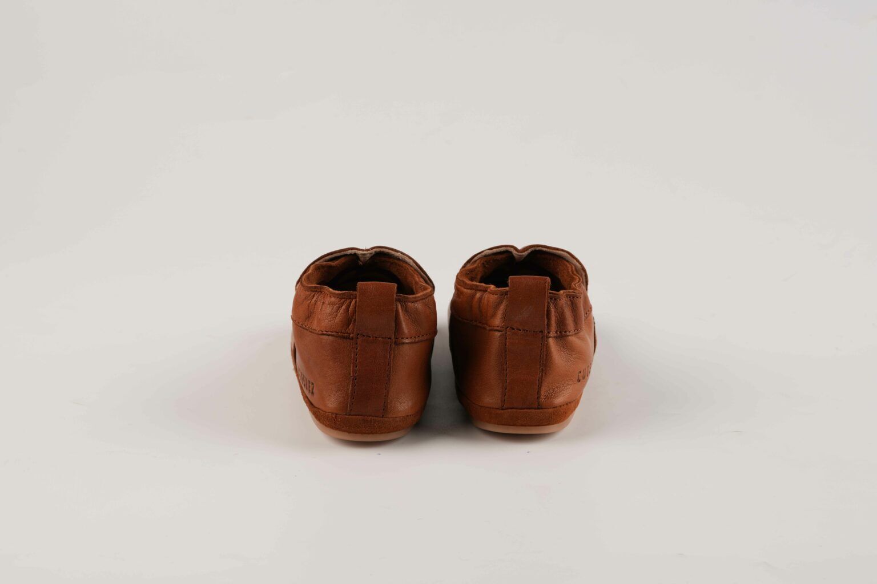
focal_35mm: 90
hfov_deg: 22.6
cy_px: 292
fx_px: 2192
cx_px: 438
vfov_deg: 15.2
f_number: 11
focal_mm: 90
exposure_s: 1/250
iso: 100
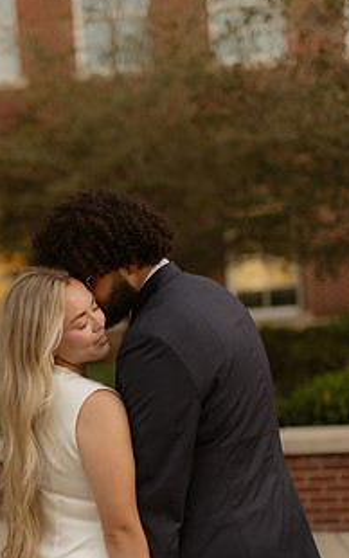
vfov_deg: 27.7
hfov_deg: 17.5
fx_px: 1125
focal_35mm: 74
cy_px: 364
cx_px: 94
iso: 250
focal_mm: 50
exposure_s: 1/250
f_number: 1.4
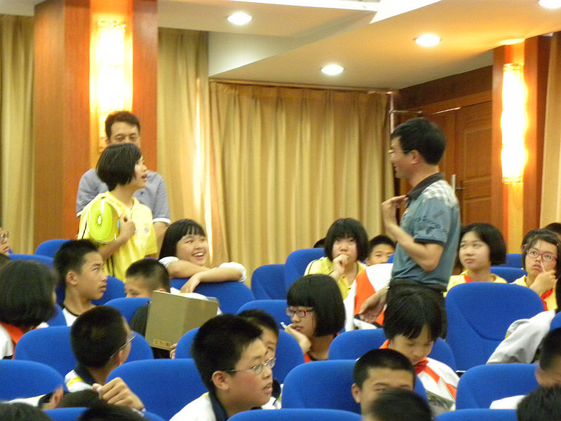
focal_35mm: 117
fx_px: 1897
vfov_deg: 12.7
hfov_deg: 16.8
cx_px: 280
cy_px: 210
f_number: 4
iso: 495
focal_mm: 20.8
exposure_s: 1/9.6
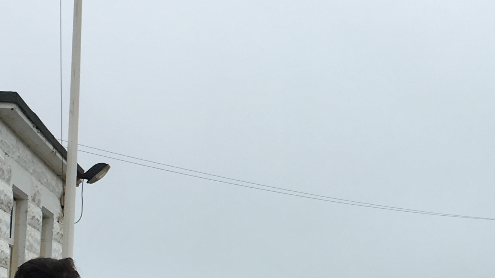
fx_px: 1247
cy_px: 261
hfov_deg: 22.2
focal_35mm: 95
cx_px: 398
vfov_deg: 12.6
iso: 25
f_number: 2.2
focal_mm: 4.15
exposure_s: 1/836
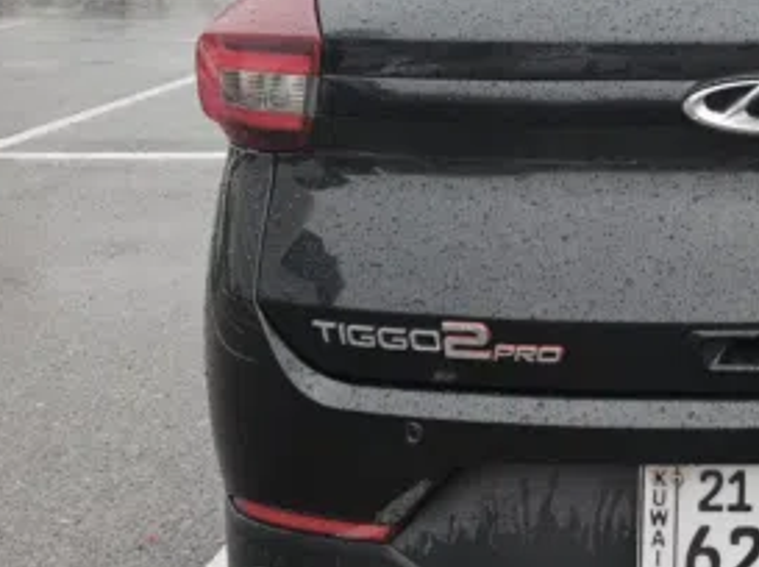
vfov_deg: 26.8
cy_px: 189
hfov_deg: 32.0
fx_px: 1182
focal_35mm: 54
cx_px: 803
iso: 16
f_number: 1.7
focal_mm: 6.3
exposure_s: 1/235
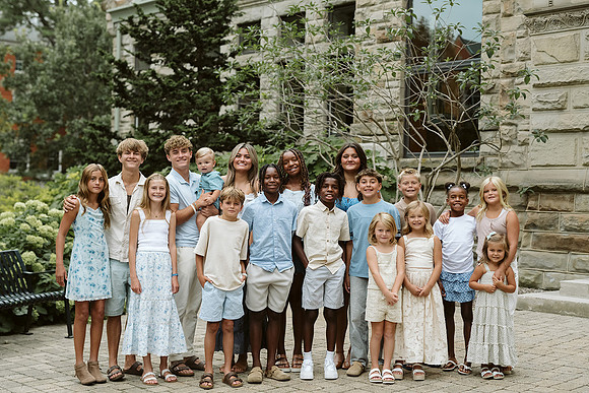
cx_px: 295
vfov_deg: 24.2
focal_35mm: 56
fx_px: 915
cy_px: 183
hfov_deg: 35.7
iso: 1000
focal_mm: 50
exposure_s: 1/400
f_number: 2.8
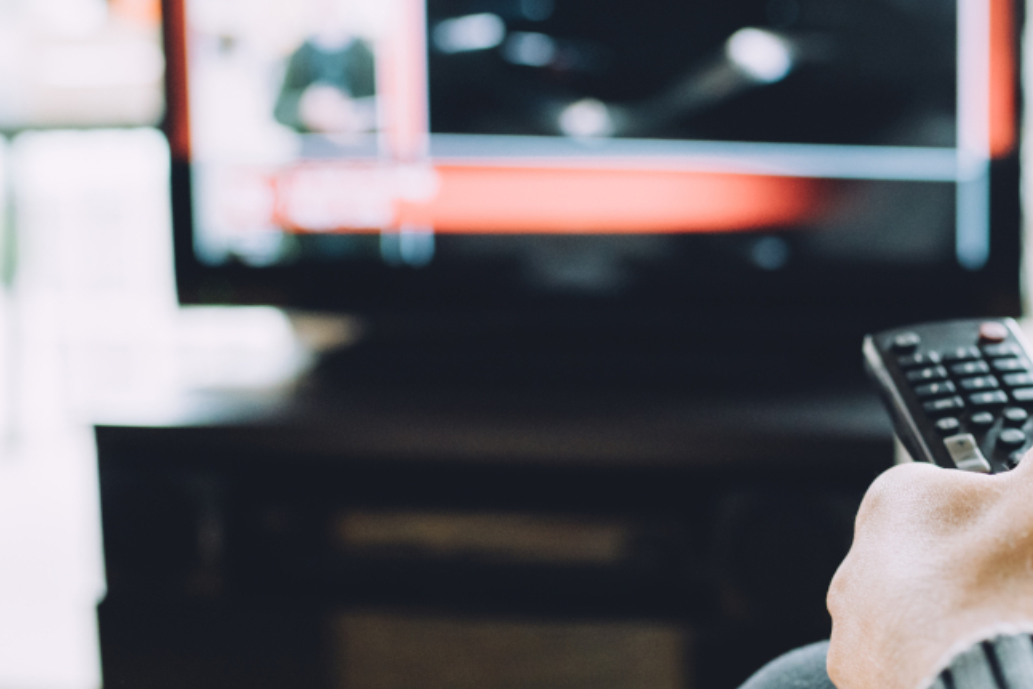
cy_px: 370
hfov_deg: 30.3
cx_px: 796
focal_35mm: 65
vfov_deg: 20.9
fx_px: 1865
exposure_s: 1/250
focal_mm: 35
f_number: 2.8
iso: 800
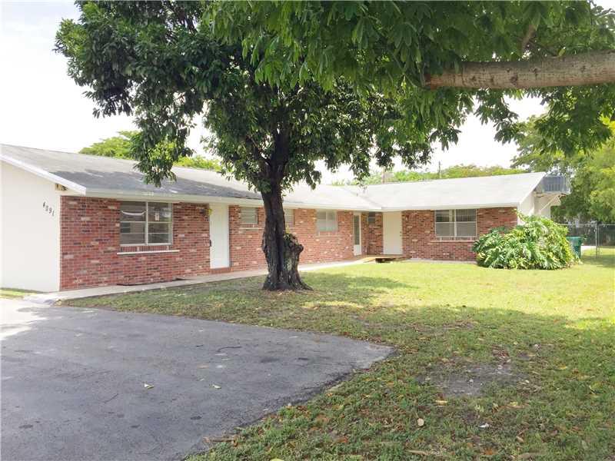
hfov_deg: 61.7
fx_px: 515
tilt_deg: +0.5
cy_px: 230
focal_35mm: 29
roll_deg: +0.4
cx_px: 308
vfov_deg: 48.2
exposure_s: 1/1041
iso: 32
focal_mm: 4.15
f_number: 2.2
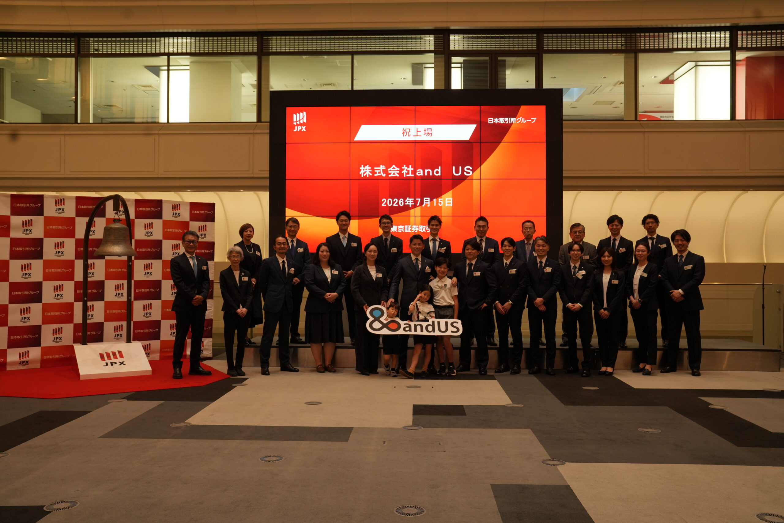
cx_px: 392
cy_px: 262
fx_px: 697
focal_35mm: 32
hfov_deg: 58.7
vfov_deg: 41.1
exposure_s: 1/40
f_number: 5.6
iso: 500
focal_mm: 32
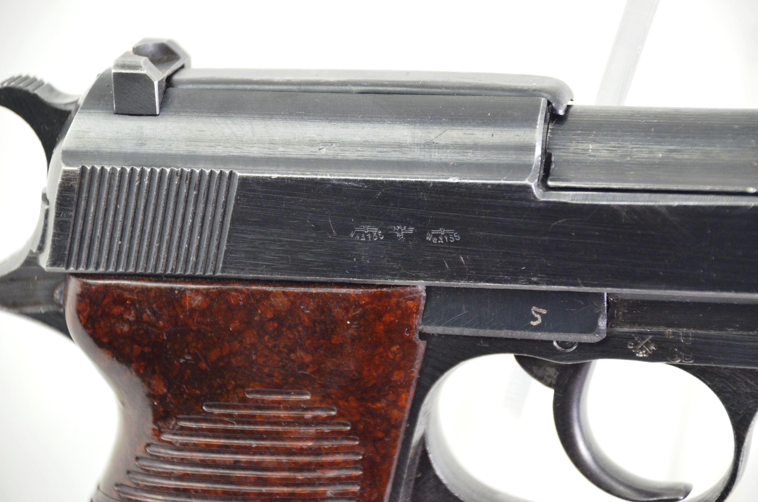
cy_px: 251
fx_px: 4255
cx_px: 379
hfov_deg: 10.2
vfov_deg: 6.8
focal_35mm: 202
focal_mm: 135
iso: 1000
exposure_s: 1/125
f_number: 5.6
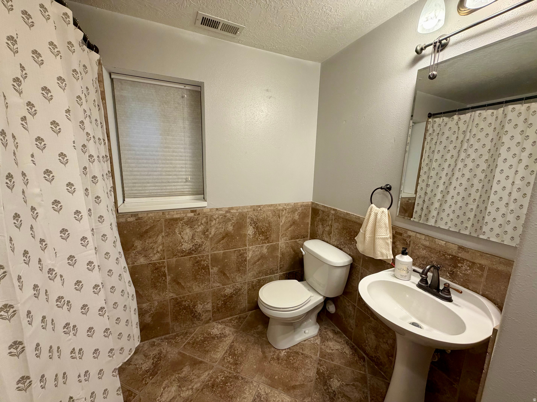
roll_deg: -0.8
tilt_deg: -10.7
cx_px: 268
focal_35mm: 14
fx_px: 217
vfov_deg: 85.7
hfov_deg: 102.1
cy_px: 201
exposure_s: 1/120
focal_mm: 2.22
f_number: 2.2
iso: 250
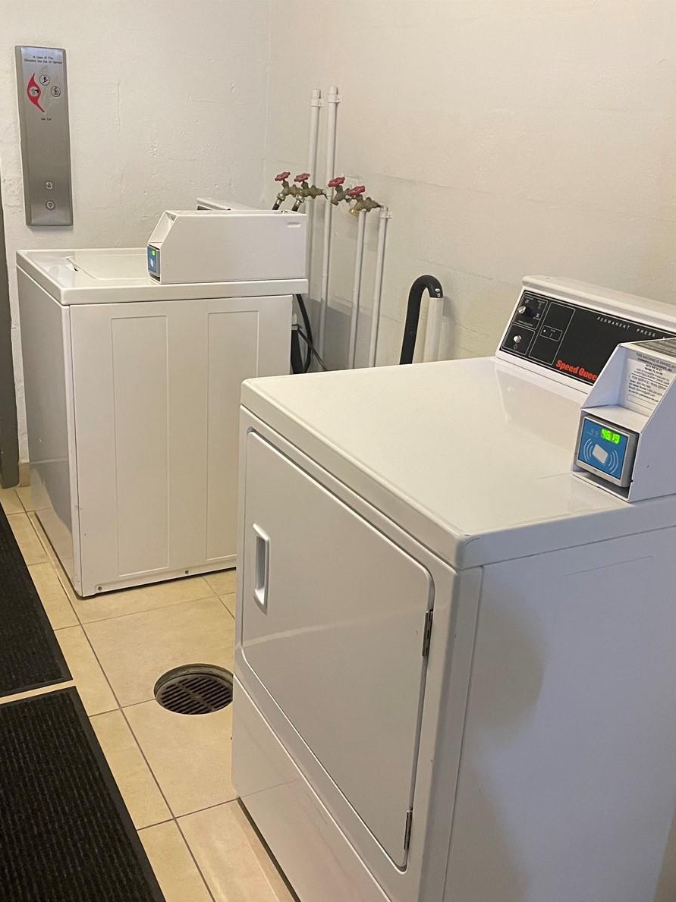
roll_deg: -2.4
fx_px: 912
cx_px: 290
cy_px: 454
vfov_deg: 52.6
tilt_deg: -18.9
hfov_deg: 40.6
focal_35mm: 35
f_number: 1.6
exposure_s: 1/60
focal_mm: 4.2
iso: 400
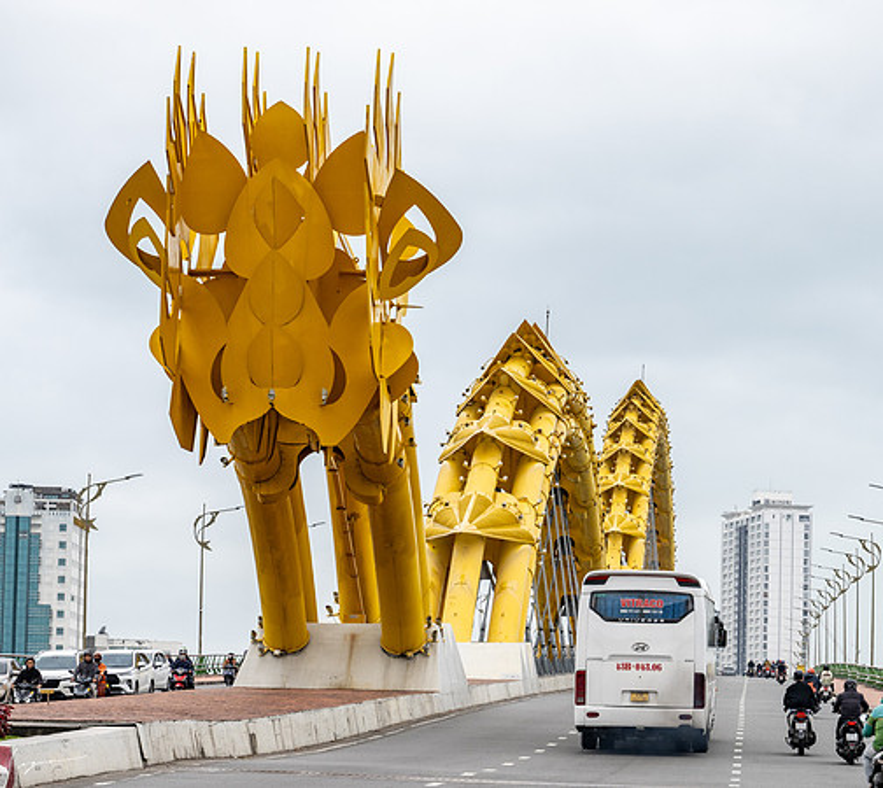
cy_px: 555
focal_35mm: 120
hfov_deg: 15.3
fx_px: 3280
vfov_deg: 13.7
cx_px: 478
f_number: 8
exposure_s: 1/320
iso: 180
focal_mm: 70
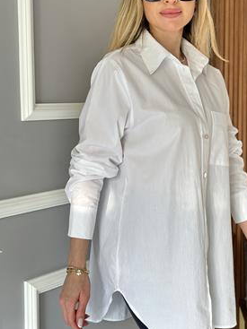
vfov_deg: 28.5
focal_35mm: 68
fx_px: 647
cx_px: 160
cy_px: 143
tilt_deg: -4.8
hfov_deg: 21.5
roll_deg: +1.3
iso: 160
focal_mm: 6.86
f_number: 1.78
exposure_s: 1/60
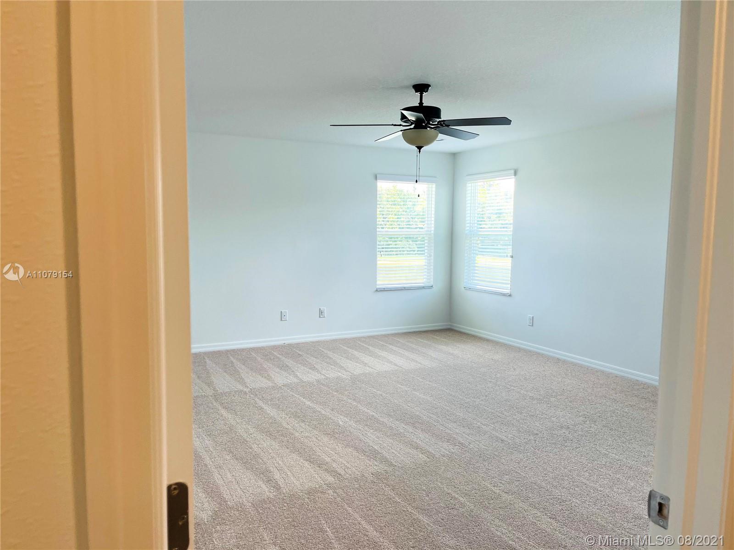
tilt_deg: -5.1
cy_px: 275
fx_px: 551
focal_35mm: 26
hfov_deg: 67.3
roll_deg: -2.7
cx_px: 367
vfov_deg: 53.1
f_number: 1.6
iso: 80
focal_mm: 5.1
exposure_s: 1/120
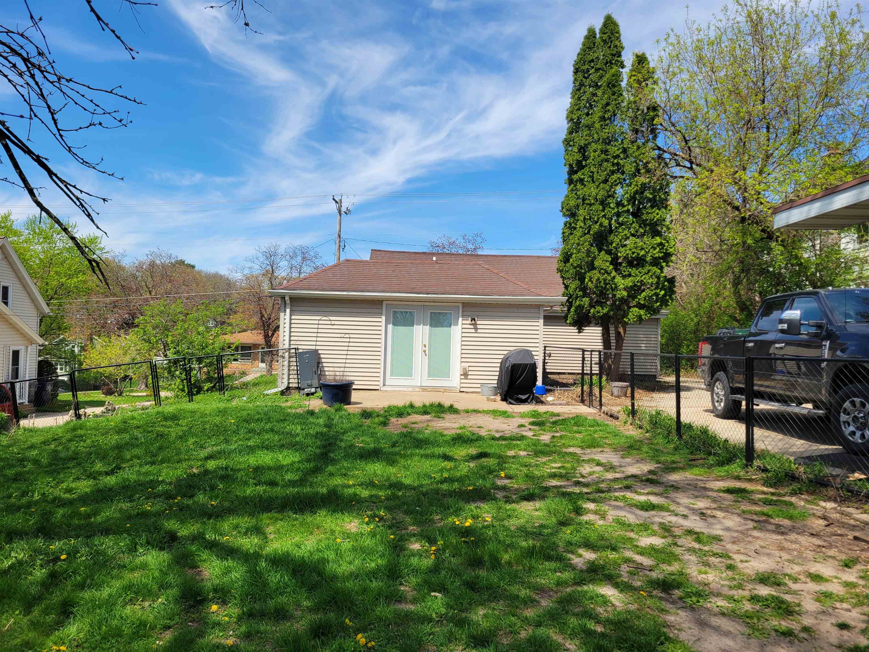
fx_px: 653
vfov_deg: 53.1
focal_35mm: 26
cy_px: 326
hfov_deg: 67.3
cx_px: 434
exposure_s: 1/1946
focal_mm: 5.4
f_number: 1.8
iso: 40
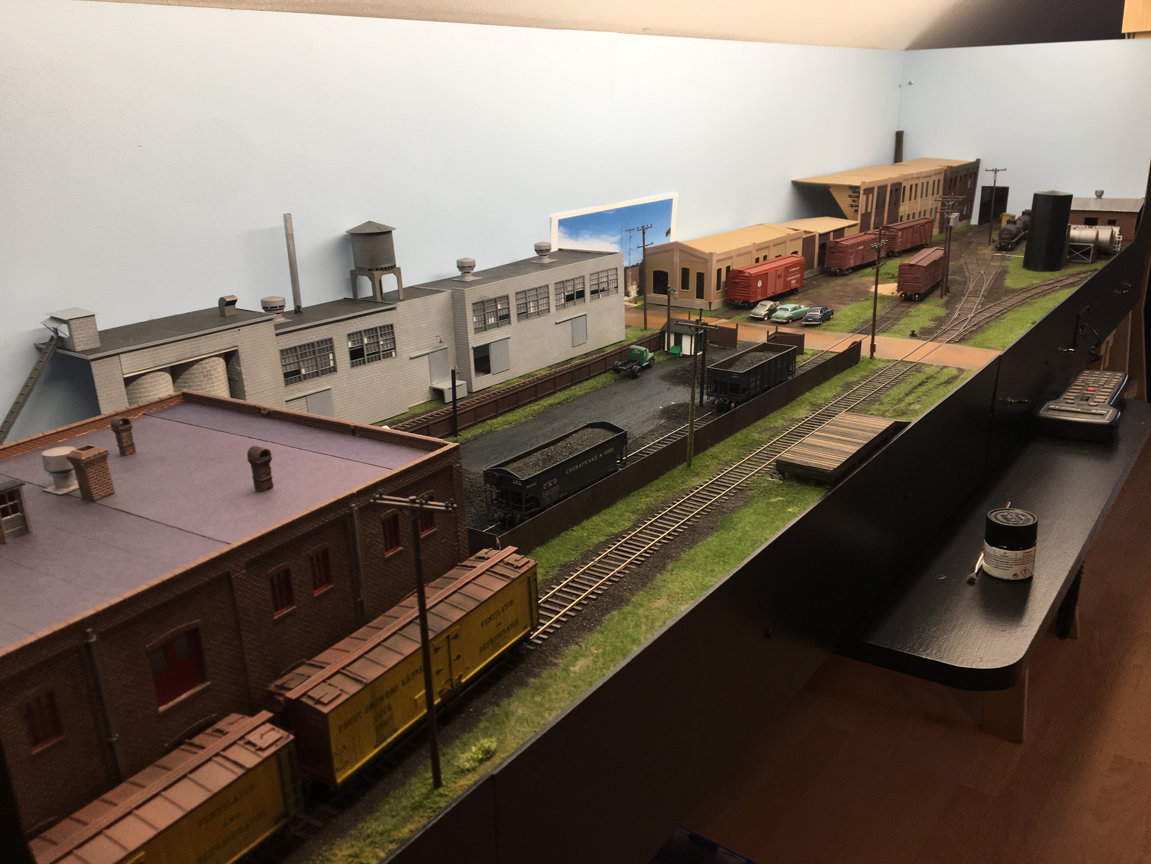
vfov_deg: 48.2
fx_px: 964
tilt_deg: -18.3
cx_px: 576
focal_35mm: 29
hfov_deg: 61.7
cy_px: 432
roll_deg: +1.4
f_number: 2.2
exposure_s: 1/50
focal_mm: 4.15
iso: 32
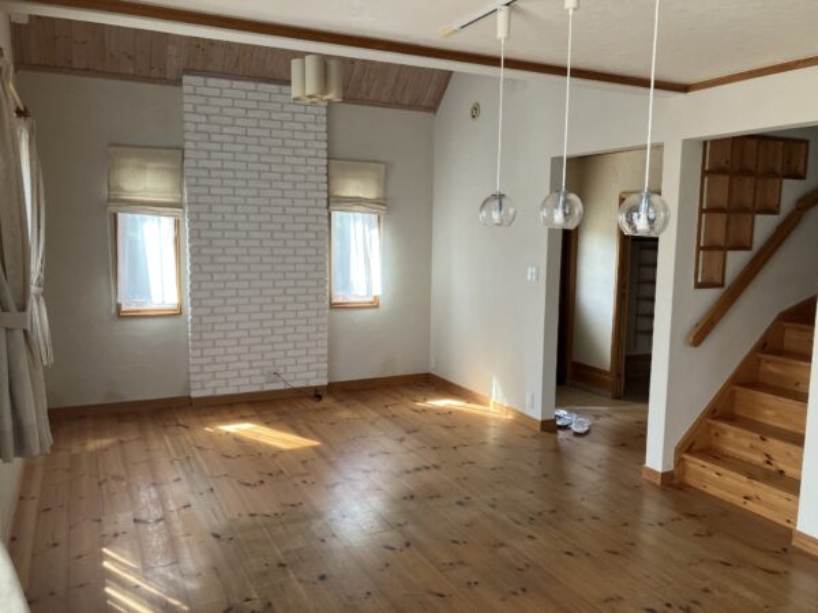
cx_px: 409
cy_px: 306
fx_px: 662
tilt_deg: -6.3
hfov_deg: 63.4
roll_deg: -0.7
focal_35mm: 28
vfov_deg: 49.7
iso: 80
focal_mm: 3.99
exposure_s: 1/106
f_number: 1.8
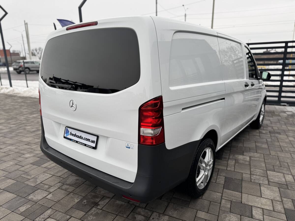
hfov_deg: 71.6
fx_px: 205
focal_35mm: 24
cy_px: 110
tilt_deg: -14.1
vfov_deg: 56.8
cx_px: 148
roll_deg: +0.8
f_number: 1.78
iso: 80
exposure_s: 1/499
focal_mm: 6.76
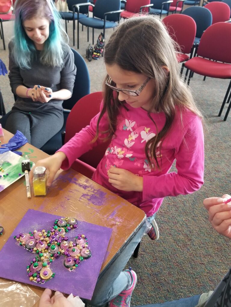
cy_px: 154
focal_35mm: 26
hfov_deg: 53.1
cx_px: 116
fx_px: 231
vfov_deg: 67.3
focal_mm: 4.25
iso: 320
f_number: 1.7
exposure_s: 1/60
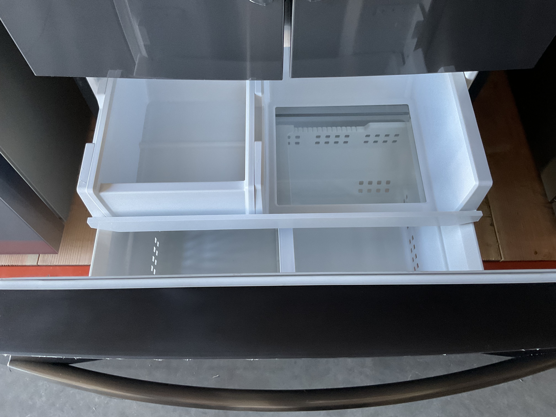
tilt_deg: -63.4
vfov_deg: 48.2
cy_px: 208
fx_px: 466
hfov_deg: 61.7
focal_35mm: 29
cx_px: 278
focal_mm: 3
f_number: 1.8
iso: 125
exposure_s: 1/60
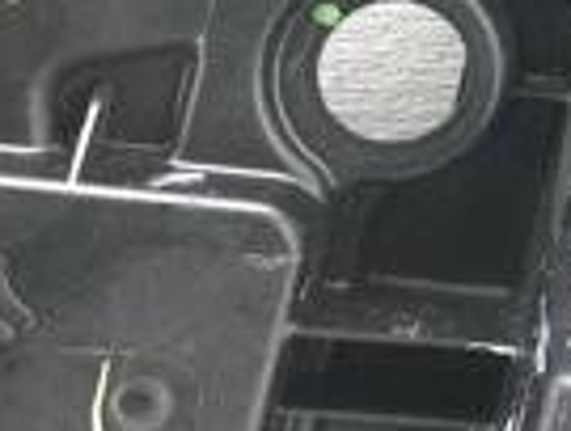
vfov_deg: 10.5
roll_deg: +0.1
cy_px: -237
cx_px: 1108
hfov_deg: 12.7
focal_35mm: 137
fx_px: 2266
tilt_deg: -5.6
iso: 25
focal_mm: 4.15
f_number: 2.2
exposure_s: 1/100
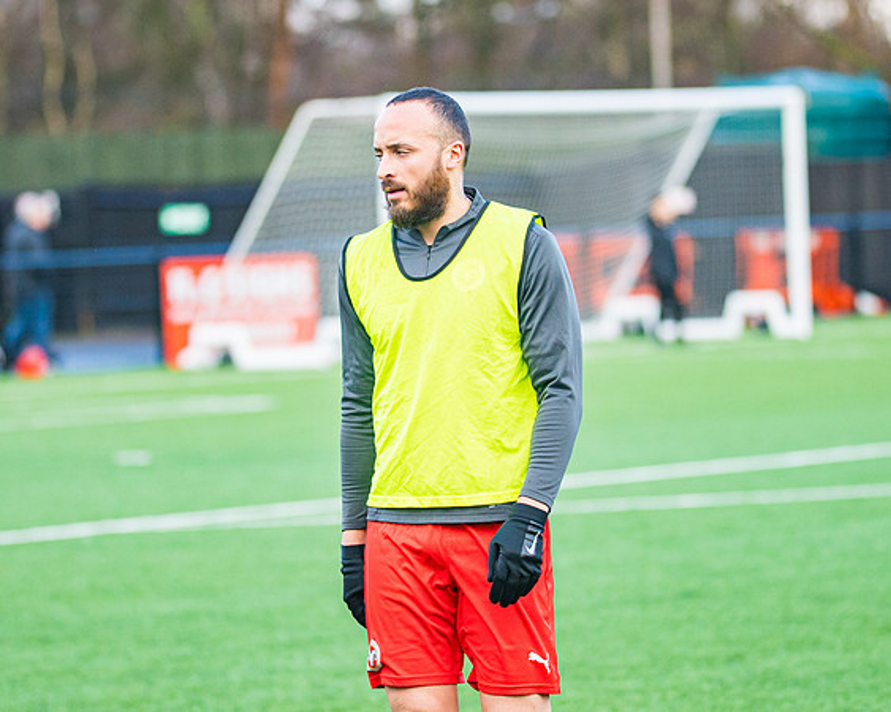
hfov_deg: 7.4
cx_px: 446
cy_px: 356
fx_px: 6887
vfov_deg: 5.9
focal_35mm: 261
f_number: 2.8
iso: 1000
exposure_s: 1/1250
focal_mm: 155
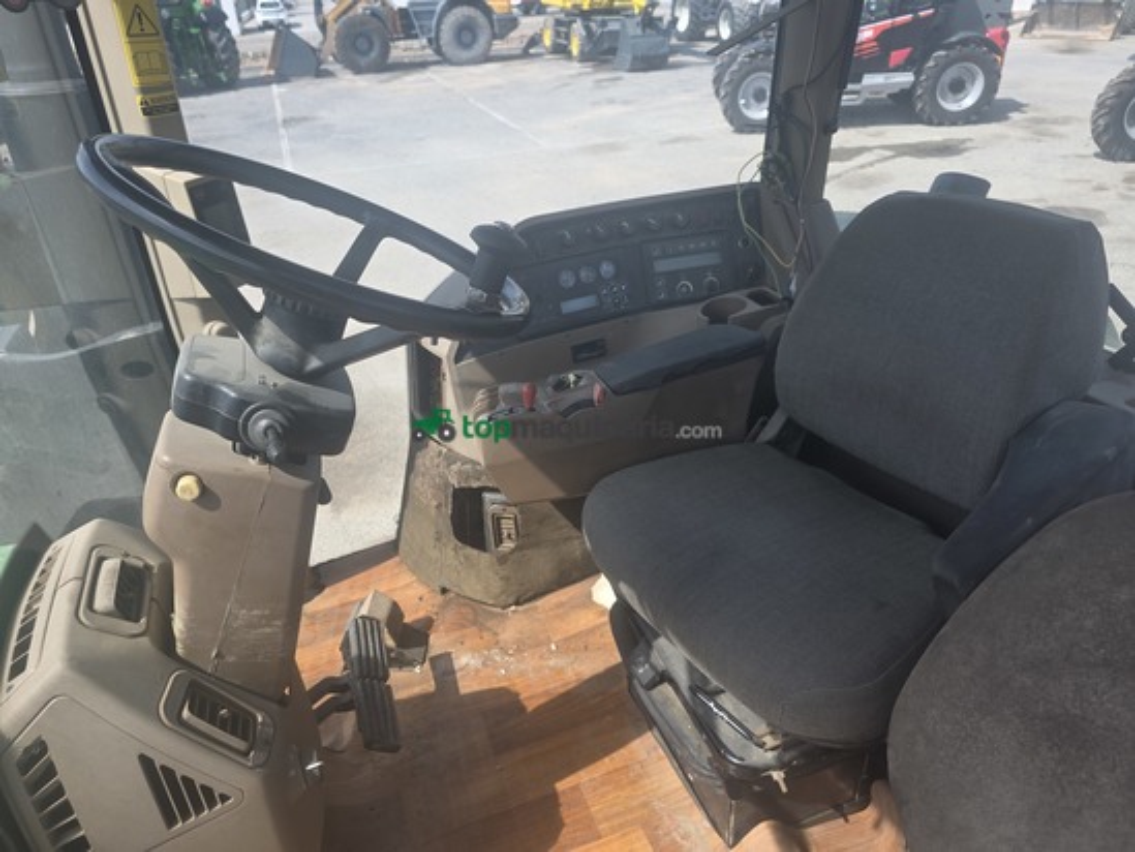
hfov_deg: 73.9
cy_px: 426
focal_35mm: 23
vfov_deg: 58.9
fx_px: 754
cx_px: 568
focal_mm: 6.3
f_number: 1.7
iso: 80
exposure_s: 1/1804
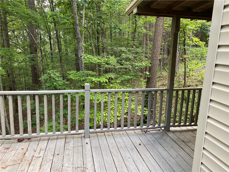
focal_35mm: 26
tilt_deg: -9.9
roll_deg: -1.8
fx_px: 172
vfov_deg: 53.1
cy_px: 86
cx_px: 114
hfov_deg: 67.3
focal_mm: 4.25
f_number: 1.8
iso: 64
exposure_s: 1/122
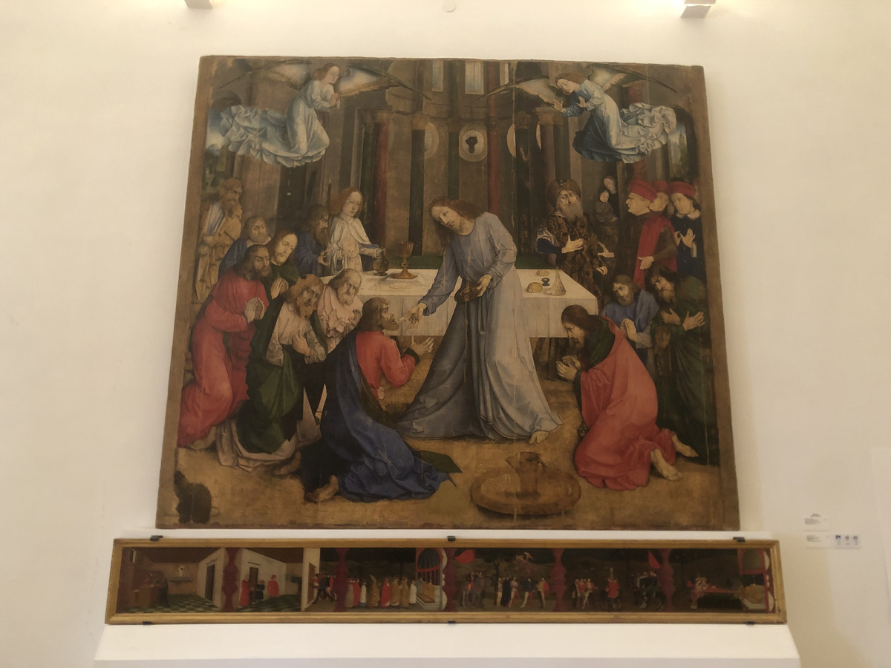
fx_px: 721
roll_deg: +0.8
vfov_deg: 49.7
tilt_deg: +13.1
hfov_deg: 63.4
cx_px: 446
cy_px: 334
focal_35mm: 28
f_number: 1.8
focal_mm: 4
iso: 100
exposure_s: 1/6
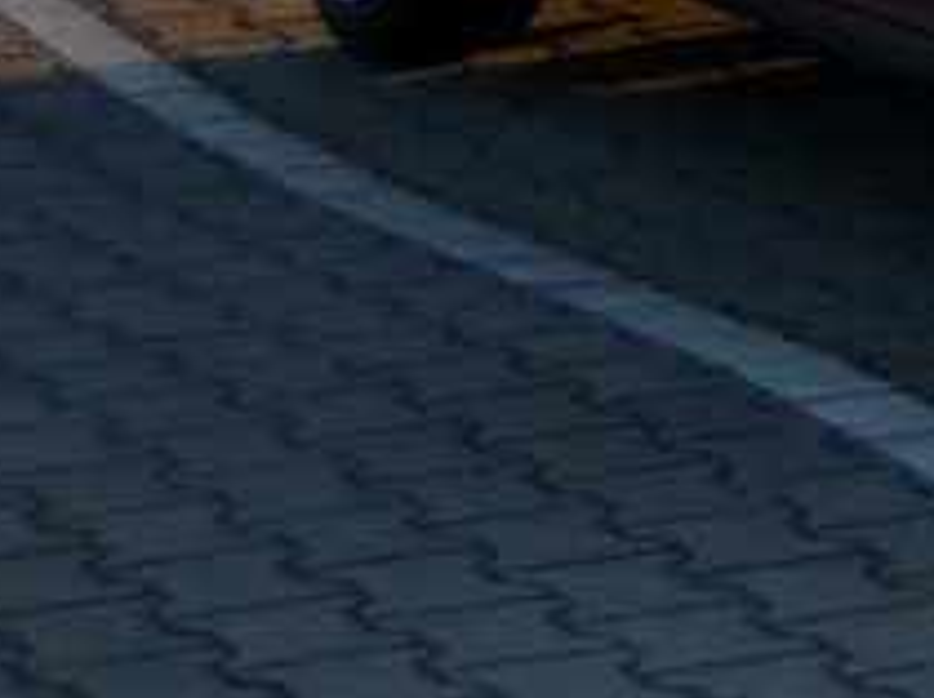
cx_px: 3096
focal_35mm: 252
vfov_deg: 5.4
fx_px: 6792
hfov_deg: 6.8
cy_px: -1681
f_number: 2.8
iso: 100
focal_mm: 5.5
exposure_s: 1/320
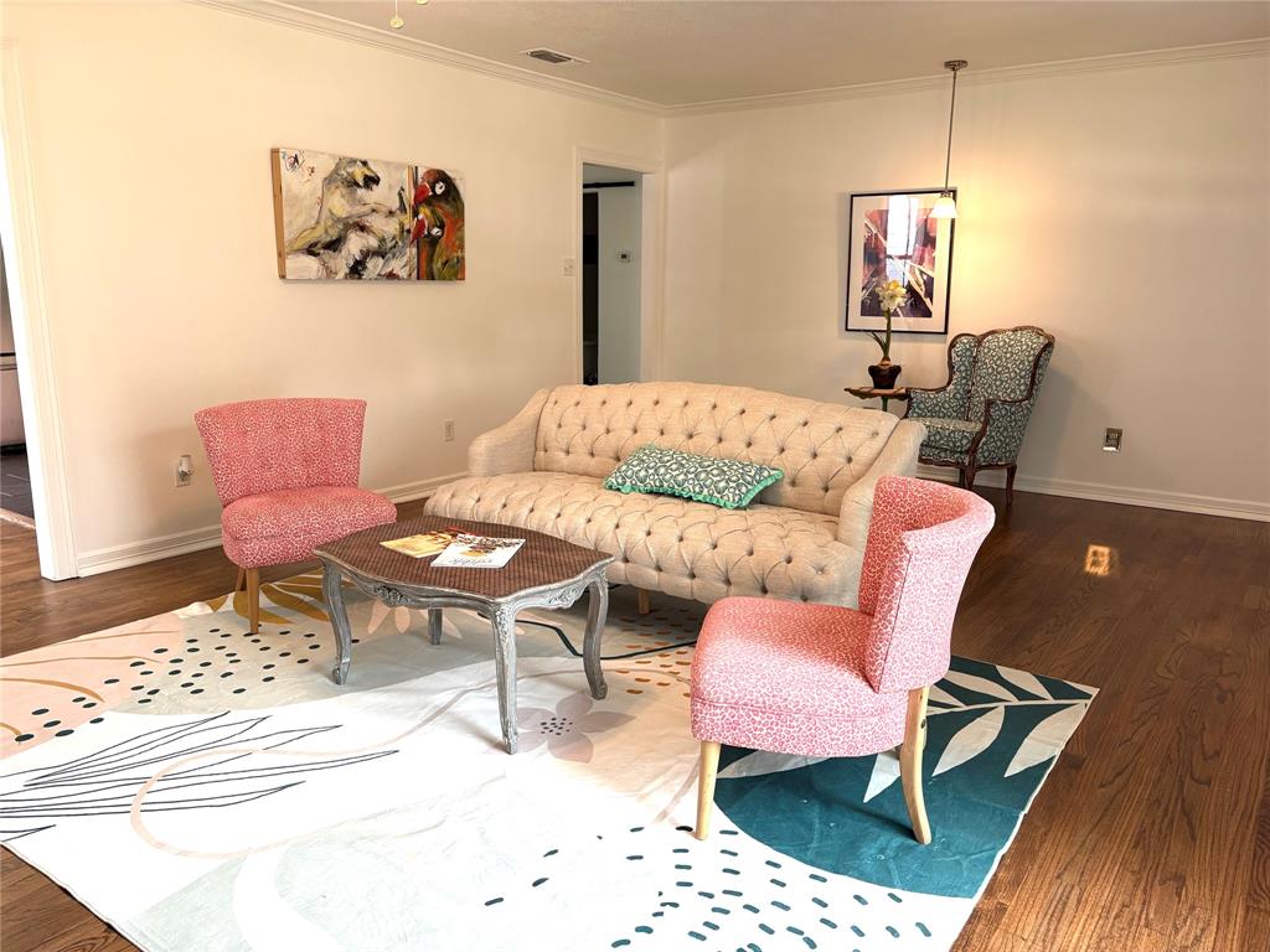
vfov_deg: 53.1
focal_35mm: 26
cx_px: 635
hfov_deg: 67.3
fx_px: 954
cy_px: 476
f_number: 1.6
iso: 125
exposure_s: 1/120
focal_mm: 5.96
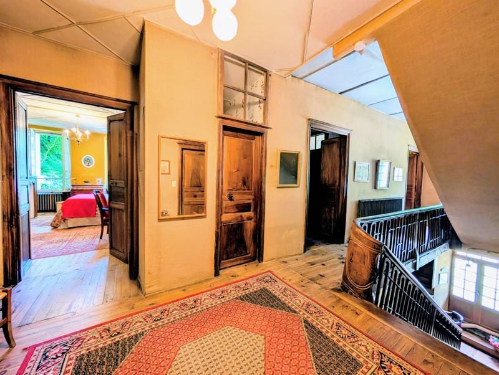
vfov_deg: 94.6
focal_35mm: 12
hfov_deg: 110.5
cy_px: 188
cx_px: 250
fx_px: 173
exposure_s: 1/23.8
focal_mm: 2.02
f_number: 1.7
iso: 73
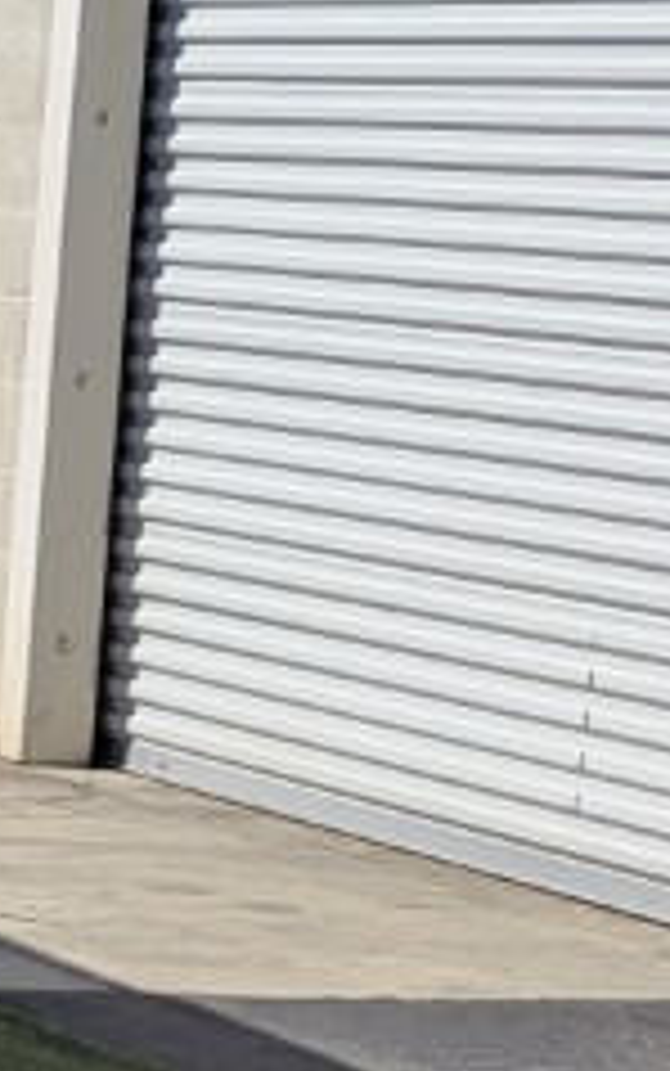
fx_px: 4348
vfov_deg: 14.0
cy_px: 414
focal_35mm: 149
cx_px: -2332
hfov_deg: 6.4
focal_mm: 6.81
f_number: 1.85
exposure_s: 1/2632
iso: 42
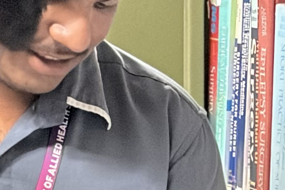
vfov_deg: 4.0
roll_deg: +0.8
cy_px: 598
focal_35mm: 334
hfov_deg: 6.2
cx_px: 79
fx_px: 2643
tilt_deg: -17.2
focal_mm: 5.96
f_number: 1.6
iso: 640
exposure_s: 1/17
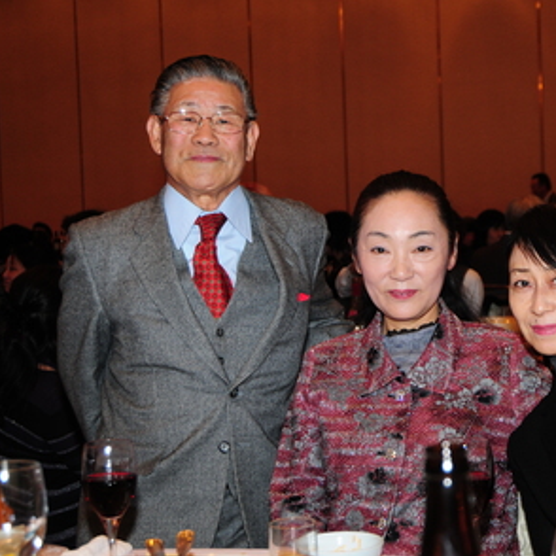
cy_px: 276
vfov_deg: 22.2
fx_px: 1417
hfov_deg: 22.1
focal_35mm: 78
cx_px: 390
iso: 400
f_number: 5.6
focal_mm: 40
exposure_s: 1/30
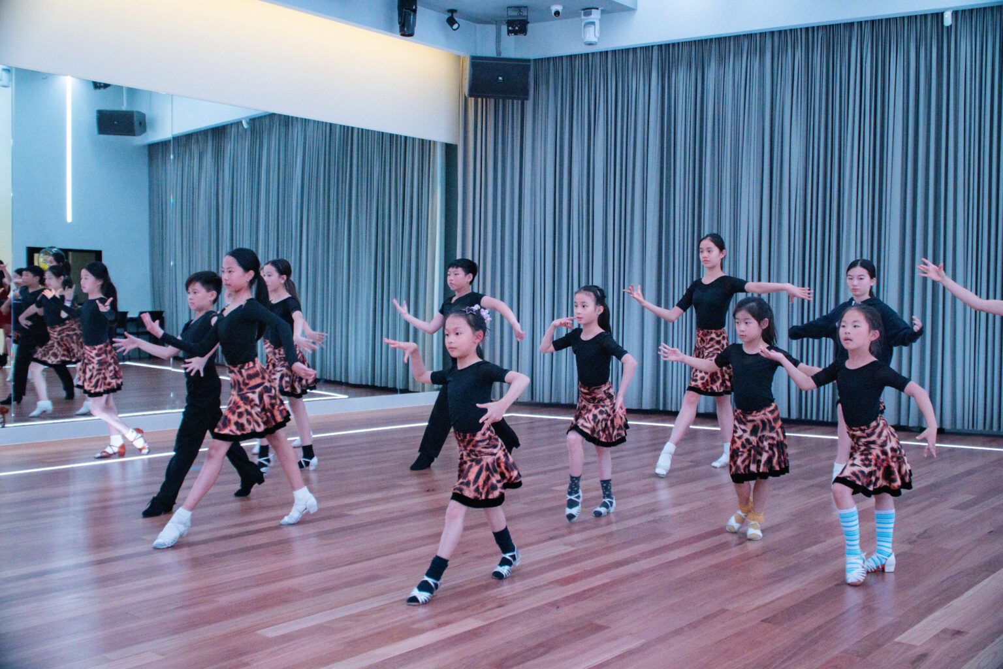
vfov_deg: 38.4
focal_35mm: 34
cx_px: 502
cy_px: 334
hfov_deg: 55.1
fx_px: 961
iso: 5000
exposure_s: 1/160
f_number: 4
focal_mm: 23
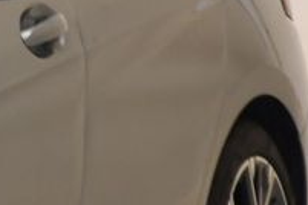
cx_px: -519
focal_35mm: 758
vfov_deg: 1.8
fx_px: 6485
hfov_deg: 2.7
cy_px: 132
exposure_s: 1/30
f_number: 5.3
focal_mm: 85
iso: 640
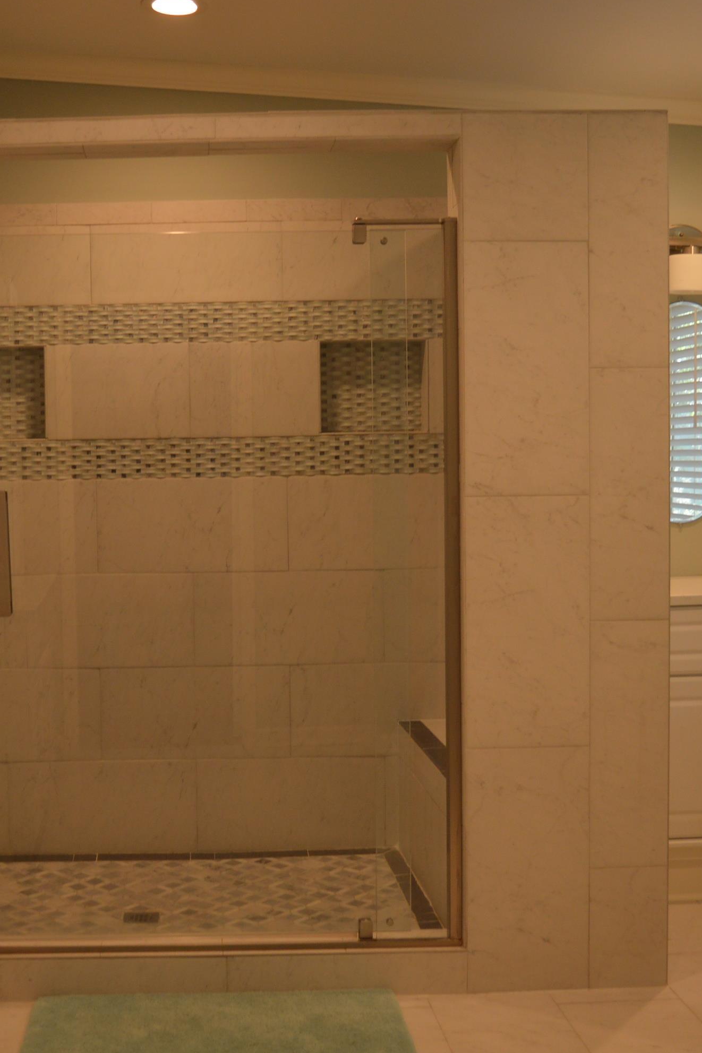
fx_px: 1463
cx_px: 187
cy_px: 525
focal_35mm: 50
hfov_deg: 26.7
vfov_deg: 39.6
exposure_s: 1/60
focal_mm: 22
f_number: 3.8
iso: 400
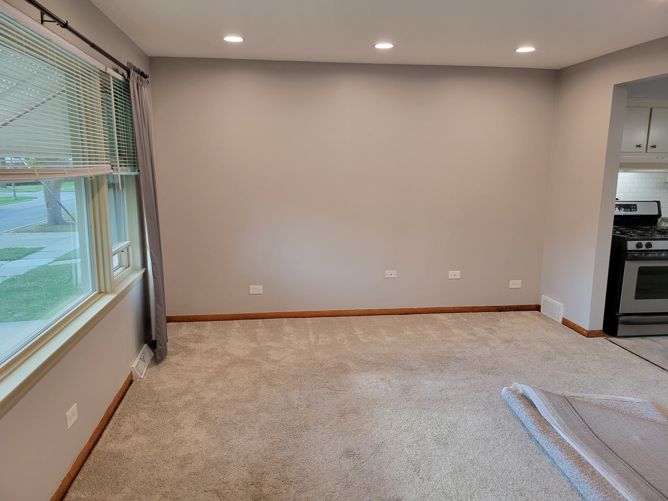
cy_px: 250
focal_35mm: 26
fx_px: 502
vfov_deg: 53.1
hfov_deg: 67.3
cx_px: 334
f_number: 1.8
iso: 200
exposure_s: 1/120
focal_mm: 5.4
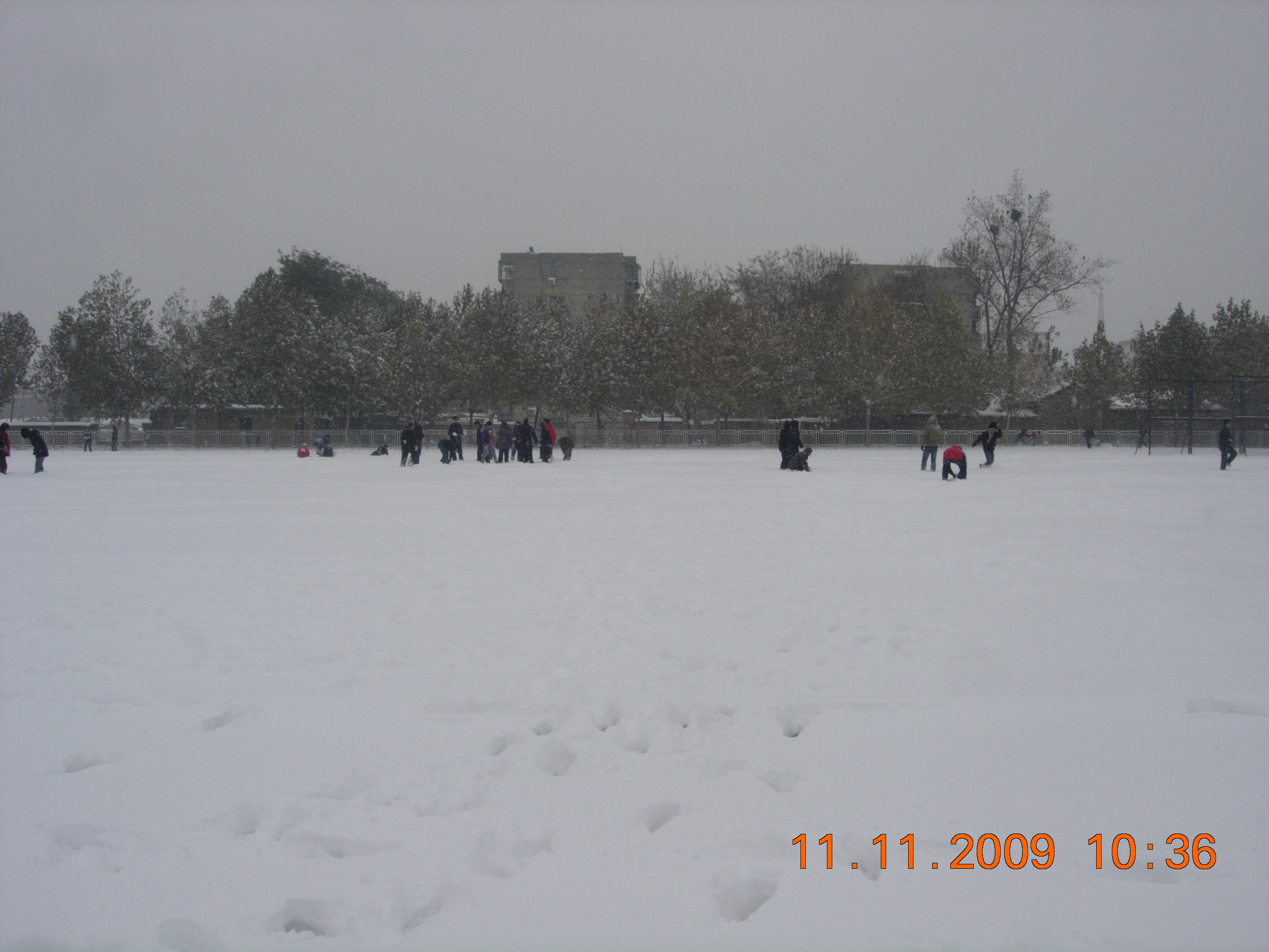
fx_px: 1393
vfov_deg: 37.7
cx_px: 634
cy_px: 476
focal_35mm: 38
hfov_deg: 49.0
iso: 64
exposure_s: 1/703
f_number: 4.8
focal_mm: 7.8
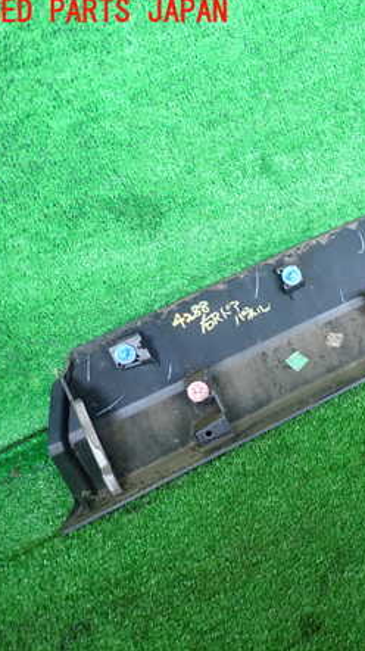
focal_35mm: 37
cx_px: 402
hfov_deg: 28.9
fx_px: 638
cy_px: 326
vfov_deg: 54.0
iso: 160
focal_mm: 4.5
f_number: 2
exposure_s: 1/60
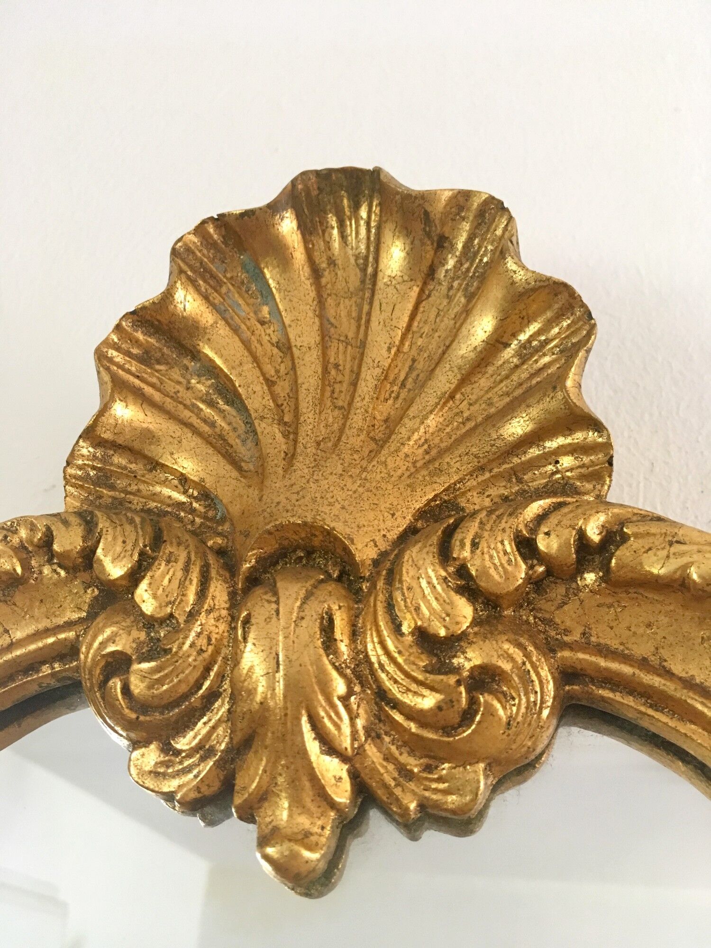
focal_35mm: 29
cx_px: 356
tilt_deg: +36.7
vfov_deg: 61.7
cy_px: 474
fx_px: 794
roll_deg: -3.3
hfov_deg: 48.2
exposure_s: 1/33
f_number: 2.2
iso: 160
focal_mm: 4.15
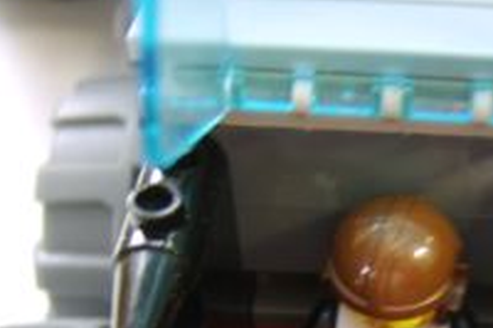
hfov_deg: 31.3
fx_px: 848
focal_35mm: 62
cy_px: 333
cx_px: 414
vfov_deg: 21.1
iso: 71
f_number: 2.7
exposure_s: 1/2
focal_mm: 8.13
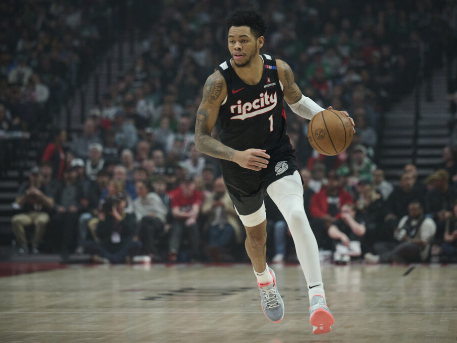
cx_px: 251
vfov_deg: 10.5
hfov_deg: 14.0
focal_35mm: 141
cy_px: 172
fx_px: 1861
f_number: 2.8
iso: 3200
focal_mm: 130
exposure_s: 1/2000
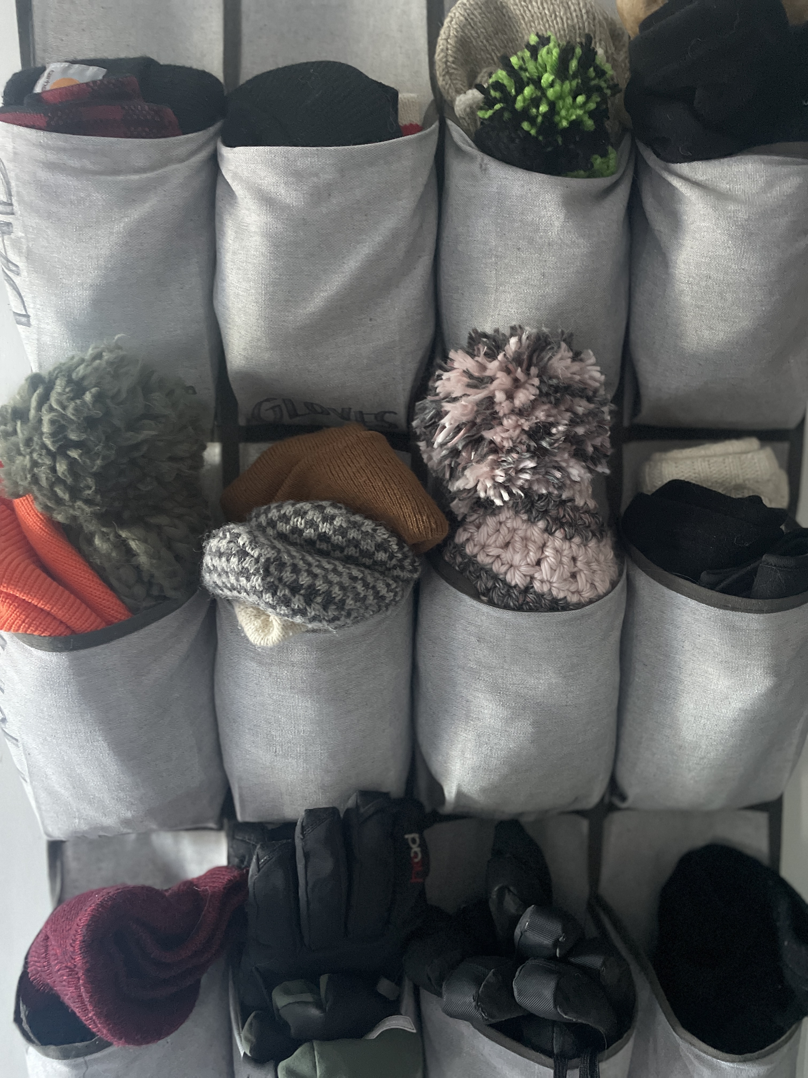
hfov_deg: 53.1
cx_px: 404
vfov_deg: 67.3
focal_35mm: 26
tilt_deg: -5.0
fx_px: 809
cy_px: 539
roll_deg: -0.6
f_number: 1.6
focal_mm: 4.2
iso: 800
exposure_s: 1/30
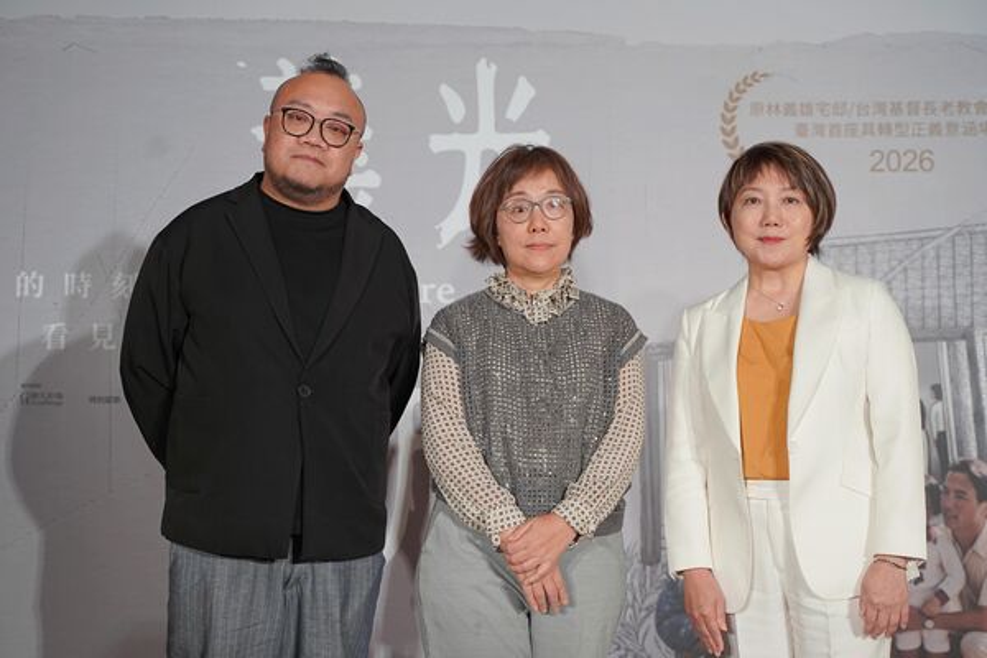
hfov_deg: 38.2
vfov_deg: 26.0
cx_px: 494
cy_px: 329
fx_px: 1426
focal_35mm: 52
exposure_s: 1/160
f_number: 4
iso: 800
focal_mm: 52
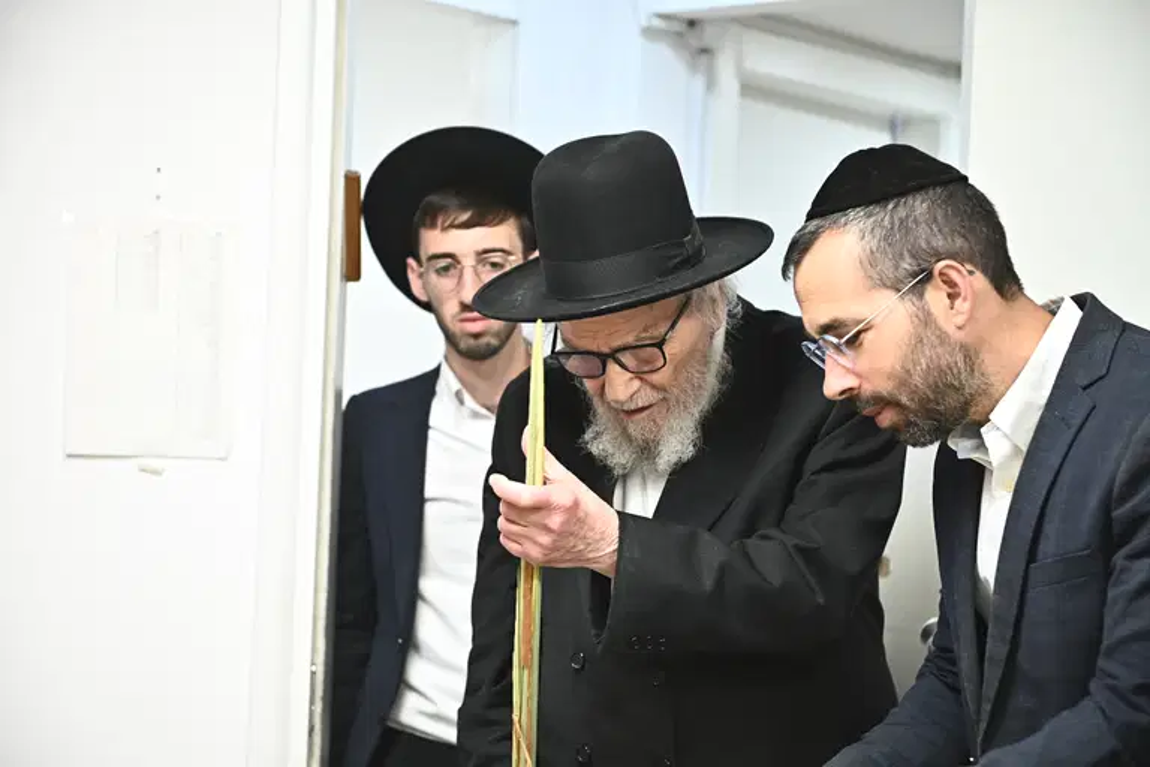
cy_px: 384
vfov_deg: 19.5
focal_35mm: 70
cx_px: 575
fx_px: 2236
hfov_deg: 28.8
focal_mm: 70
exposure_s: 1/125
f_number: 3.5
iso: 1250
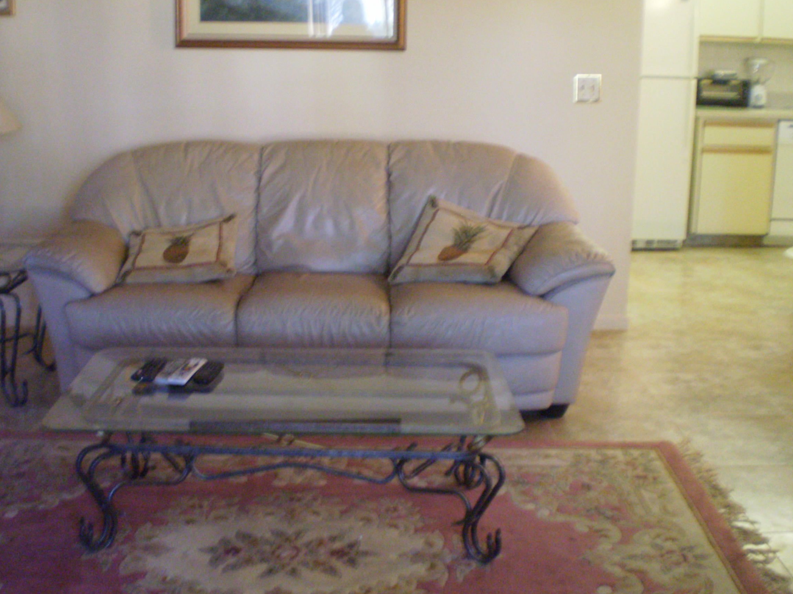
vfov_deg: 34.3
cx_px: 333
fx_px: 962
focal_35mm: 42
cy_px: 267
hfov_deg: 44.6
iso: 500
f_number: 3.1
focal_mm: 6.3
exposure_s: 1/15
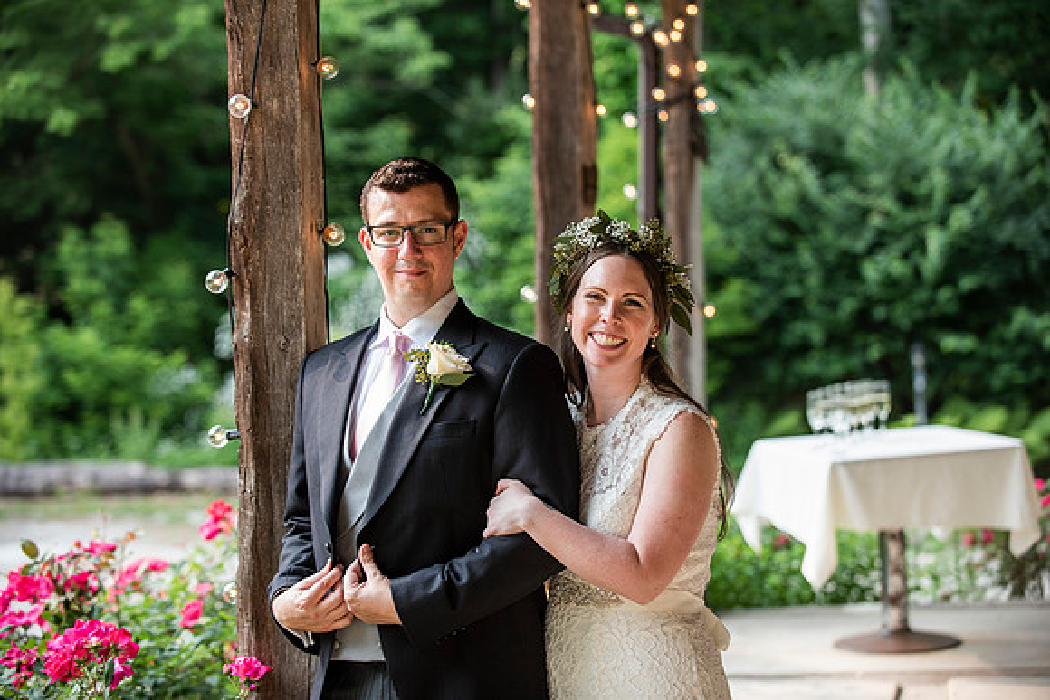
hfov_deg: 23.6
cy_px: 350
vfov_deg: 15.9
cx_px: 525
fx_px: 2509
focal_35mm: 86
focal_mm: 86
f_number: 3.2
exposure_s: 1/640
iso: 400
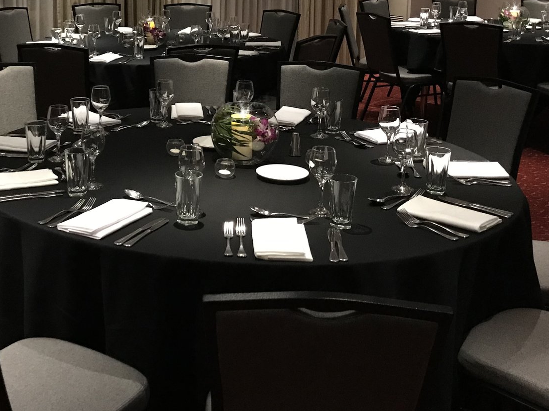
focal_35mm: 52
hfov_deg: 36.4
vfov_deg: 27.3
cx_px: 181
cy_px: 65
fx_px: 825
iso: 100
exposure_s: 1/4
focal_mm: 3.99
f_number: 1.8
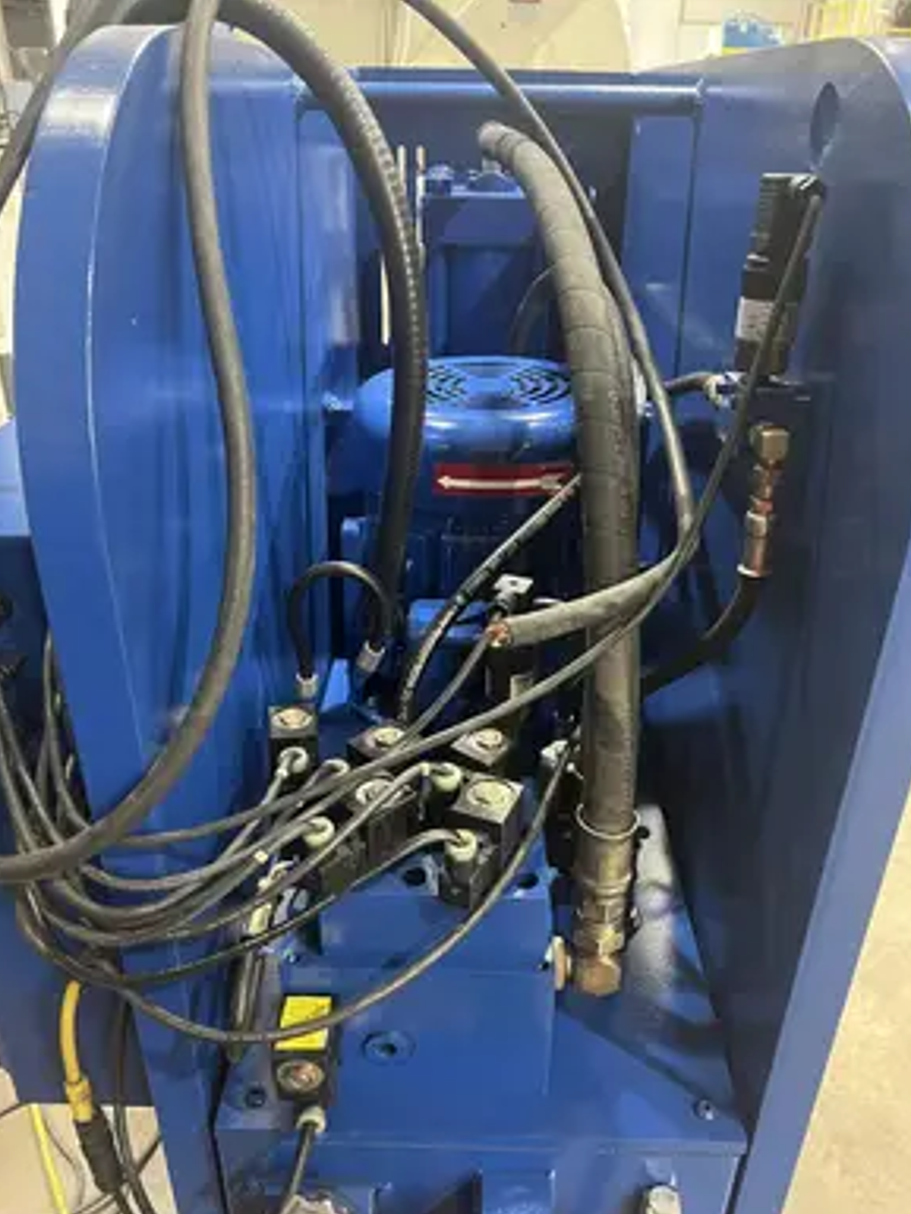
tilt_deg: -30.3
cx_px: 463
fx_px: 947
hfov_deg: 51.4
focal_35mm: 27
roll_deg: -2.9
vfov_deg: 65.3
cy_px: 627
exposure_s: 1/40
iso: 500
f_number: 1.5
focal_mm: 5.7
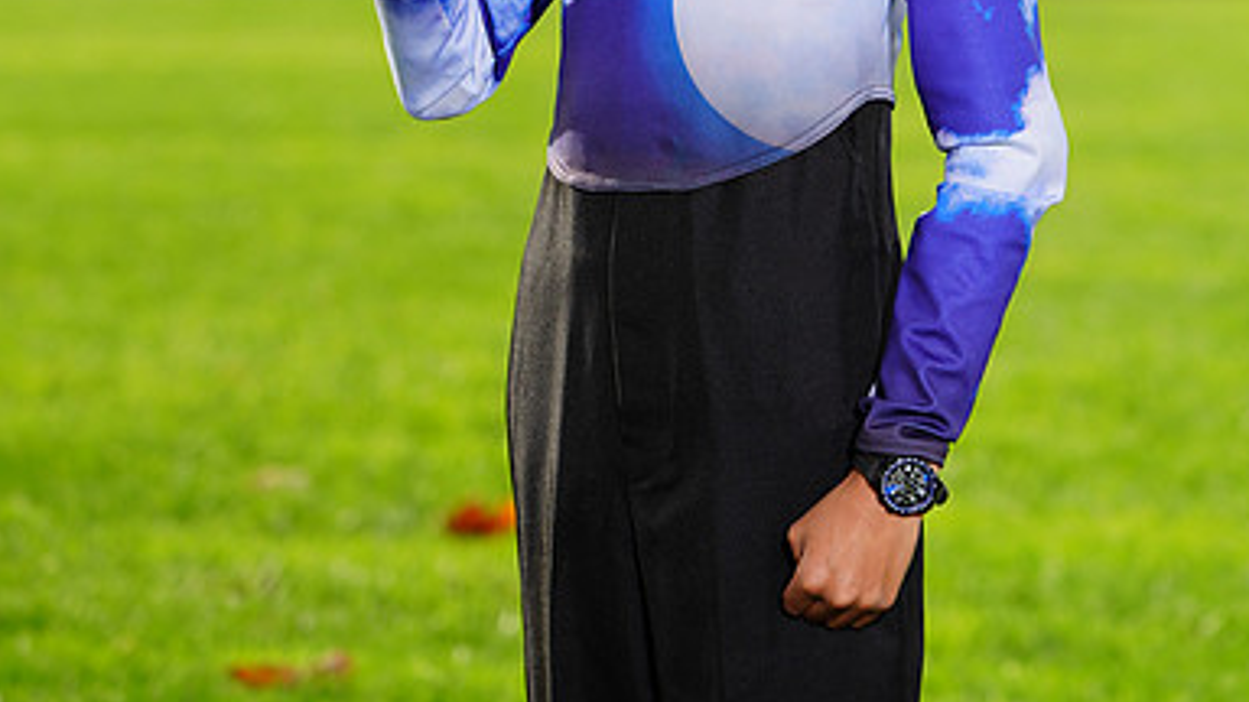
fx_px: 12154
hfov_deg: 5.9
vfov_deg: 3.3
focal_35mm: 367
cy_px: -143
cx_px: 624
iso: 100
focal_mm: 232
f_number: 7.1
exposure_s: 1/200
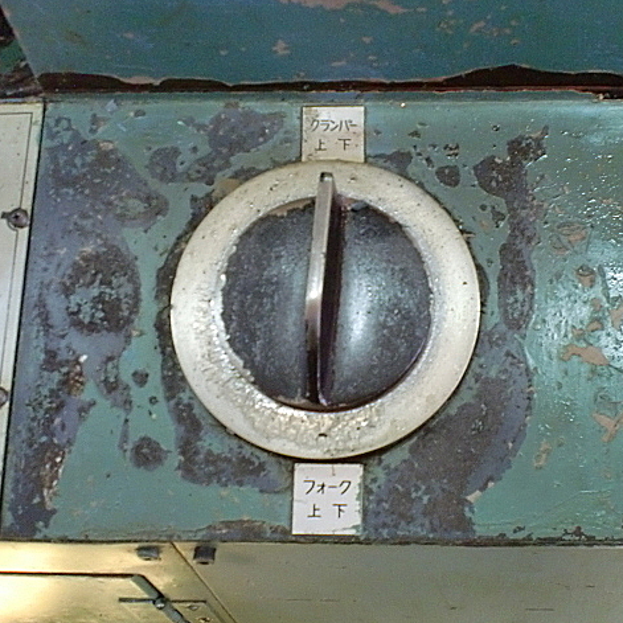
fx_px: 855
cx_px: 389
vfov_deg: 40.0
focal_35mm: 42
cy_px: 311
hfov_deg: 39.8
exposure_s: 1/60
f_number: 3.1
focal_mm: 6.3
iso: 320
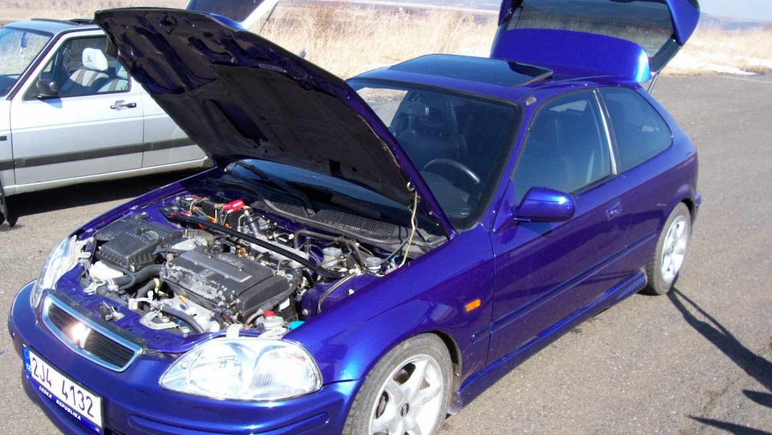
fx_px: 778
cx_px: 388
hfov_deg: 52.8
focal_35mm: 38
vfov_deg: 31.2
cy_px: 226
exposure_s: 1/227
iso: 80
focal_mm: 5.6
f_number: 5.1
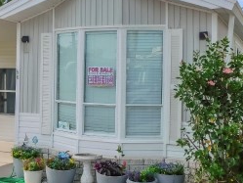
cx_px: 101
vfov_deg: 24.7
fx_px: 414
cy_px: 65
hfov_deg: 32.6
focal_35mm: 59
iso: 125
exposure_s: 1/1000
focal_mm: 4
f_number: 3
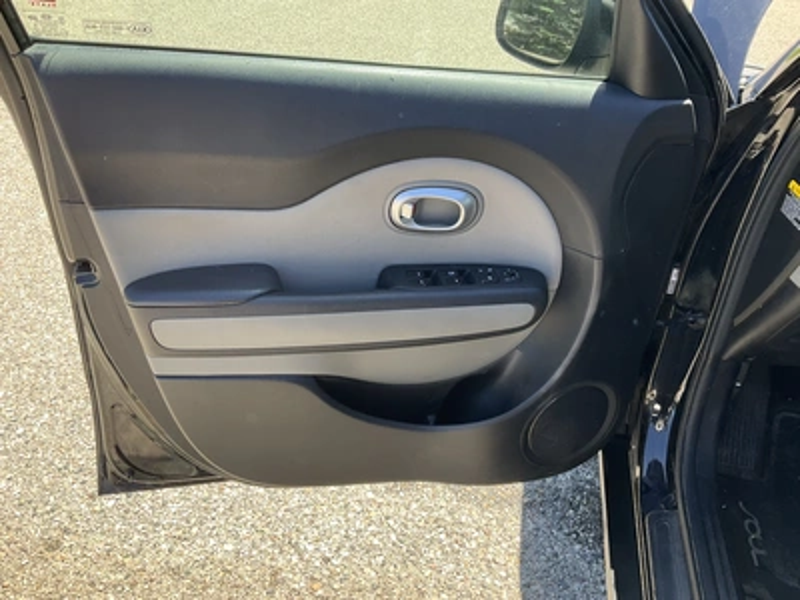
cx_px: 400
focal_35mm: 29
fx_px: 670
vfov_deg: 48.2
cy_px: 300
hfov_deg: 61.7
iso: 20
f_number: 1.8
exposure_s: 1/205
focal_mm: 3
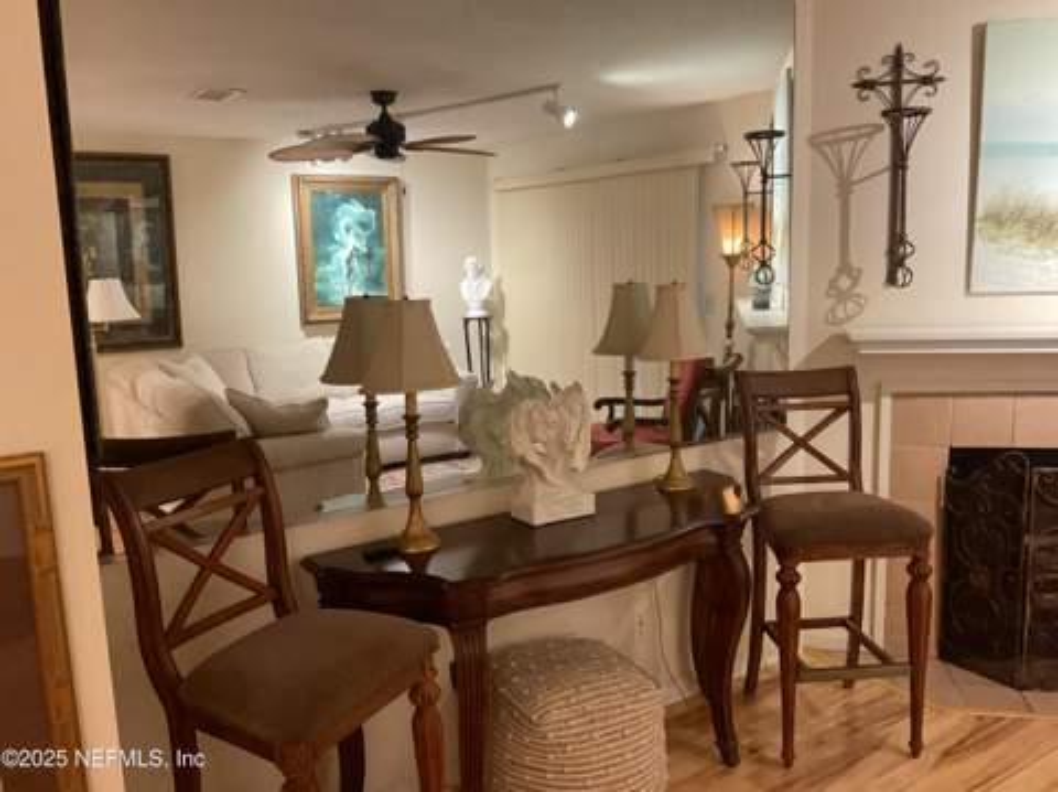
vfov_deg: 48.2
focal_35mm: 29
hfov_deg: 61.7
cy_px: 396
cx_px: 529
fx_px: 885
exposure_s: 1/60
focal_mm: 3
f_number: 1.8
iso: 160
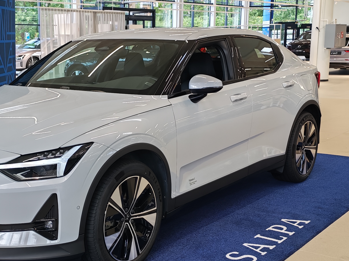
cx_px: 105
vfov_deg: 26.0
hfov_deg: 33.9
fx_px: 565
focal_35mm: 56
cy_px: 164
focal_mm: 6.12
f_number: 1.9
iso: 220
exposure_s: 1/100
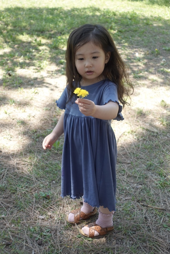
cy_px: 127
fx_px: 375
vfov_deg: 37.5
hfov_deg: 25.6
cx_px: 85
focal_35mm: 53
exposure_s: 1/250
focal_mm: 19.95
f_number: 2.8
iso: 125
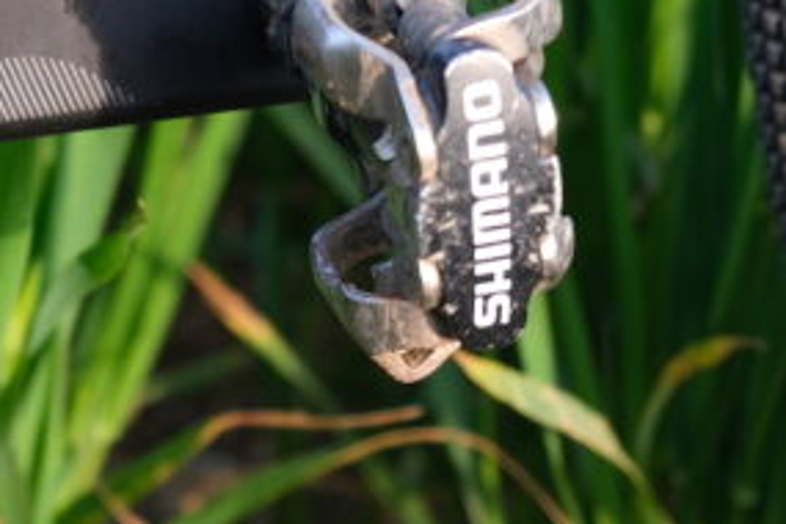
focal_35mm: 219
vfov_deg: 6.3
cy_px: 94
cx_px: -623
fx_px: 4781
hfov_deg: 9.0
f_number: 4.5
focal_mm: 40.7
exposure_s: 1/100
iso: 160
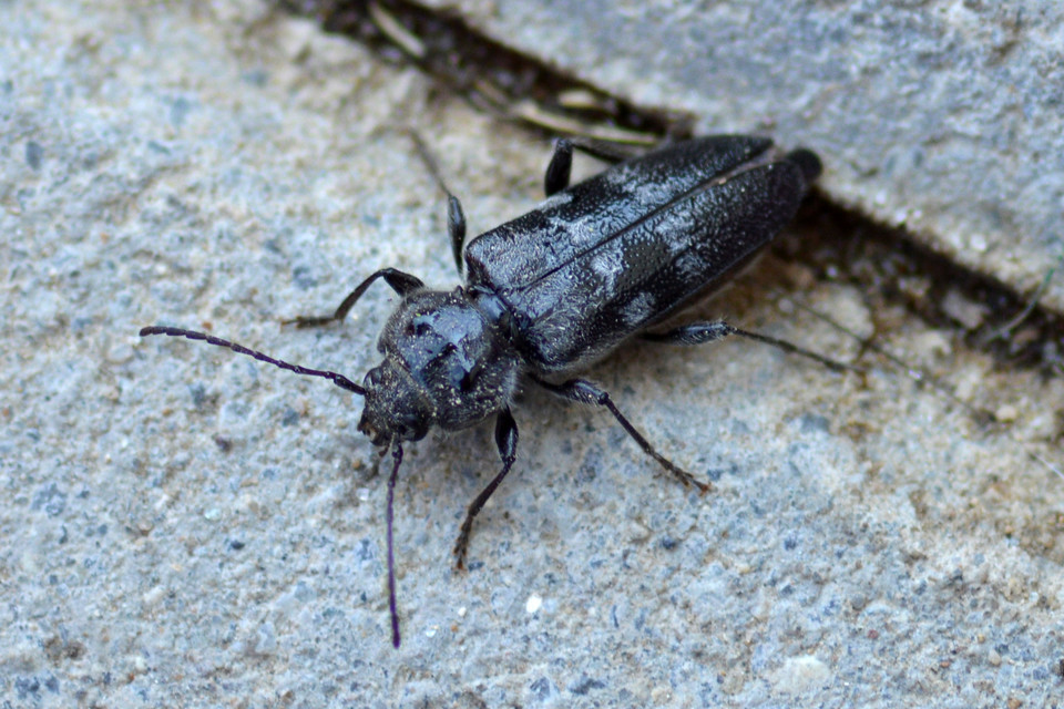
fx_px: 4433
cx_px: 532
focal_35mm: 150
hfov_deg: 13.7
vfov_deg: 9.1
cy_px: 354
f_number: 5.6
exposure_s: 1/320
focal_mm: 100
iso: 200
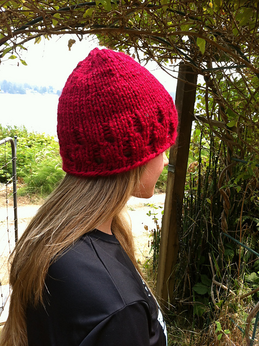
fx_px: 350
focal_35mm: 35
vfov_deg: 52.7
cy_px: 173
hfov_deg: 40.6
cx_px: 130
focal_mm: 3.85
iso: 80
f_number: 2.8
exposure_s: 1/260
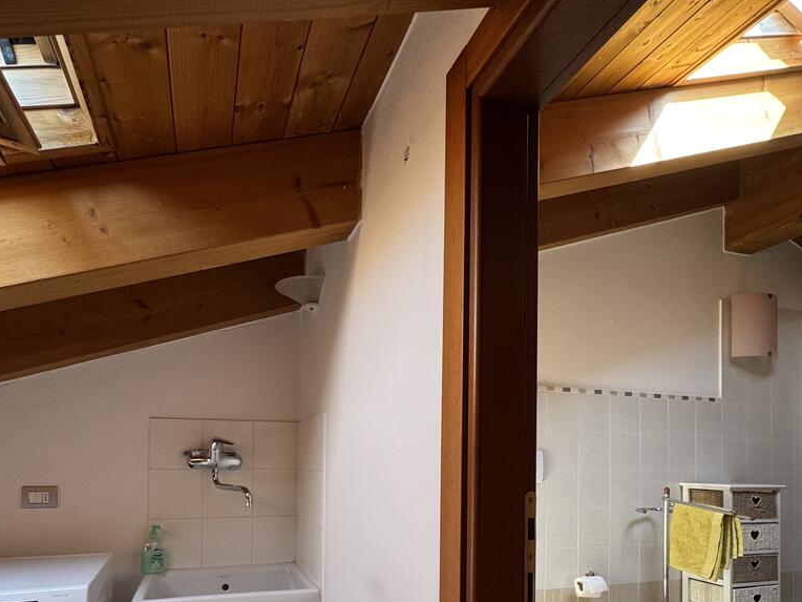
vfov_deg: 58.1
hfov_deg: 76.2
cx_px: 367
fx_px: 510
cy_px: 449
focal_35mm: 22
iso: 125
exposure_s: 1/99
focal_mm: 2.22
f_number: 2.2
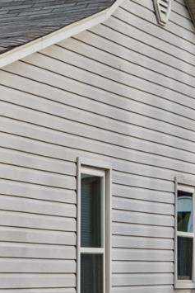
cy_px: 265
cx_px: -276
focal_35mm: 204
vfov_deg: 10.0
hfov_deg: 6.4
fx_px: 1656
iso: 200
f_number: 8
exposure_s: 1/160
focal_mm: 19.1
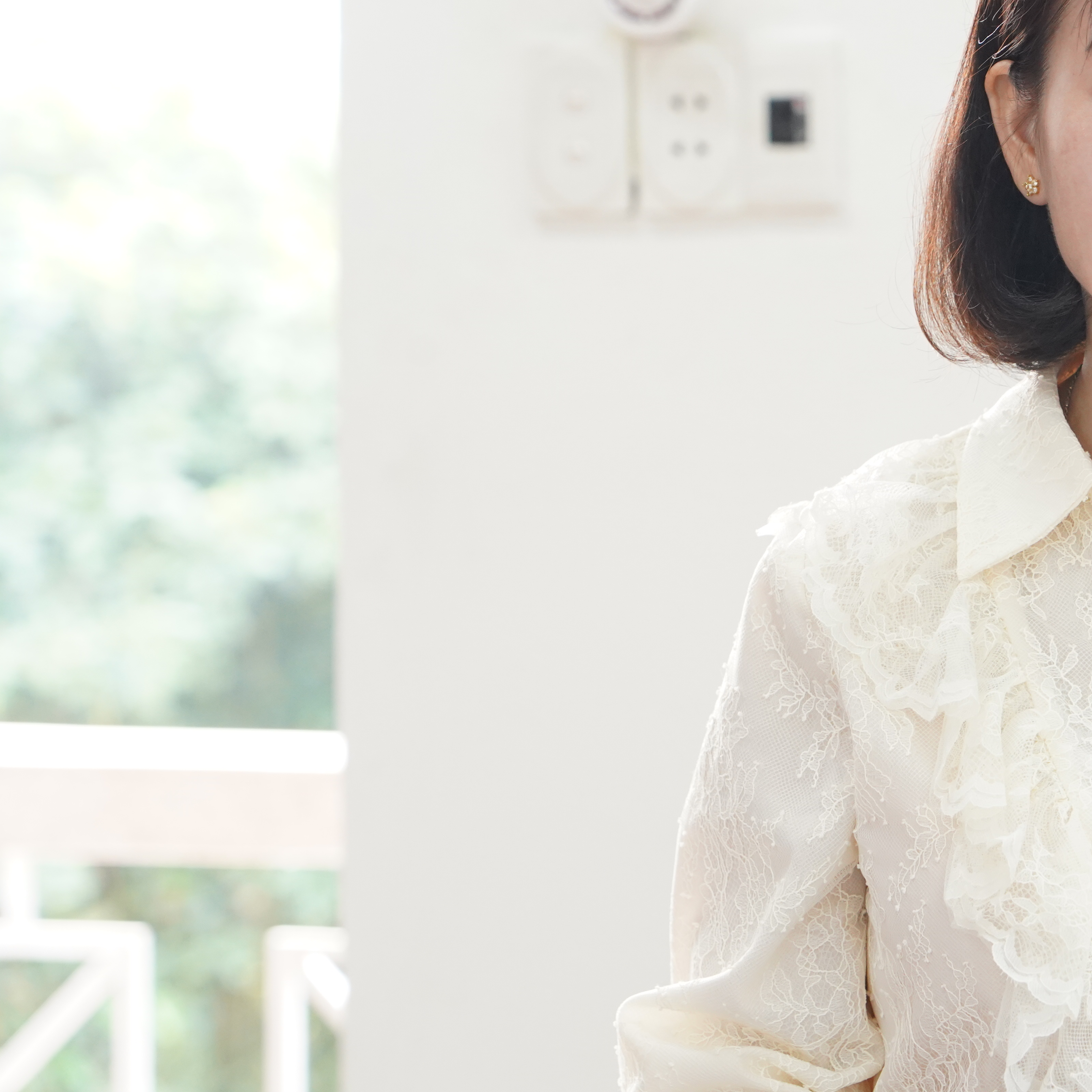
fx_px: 5960
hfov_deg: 10.4
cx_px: 1010
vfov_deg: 10.5
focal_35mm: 167
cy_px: 418
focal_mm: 105
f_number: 5.6
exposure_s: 1/200
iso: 3200
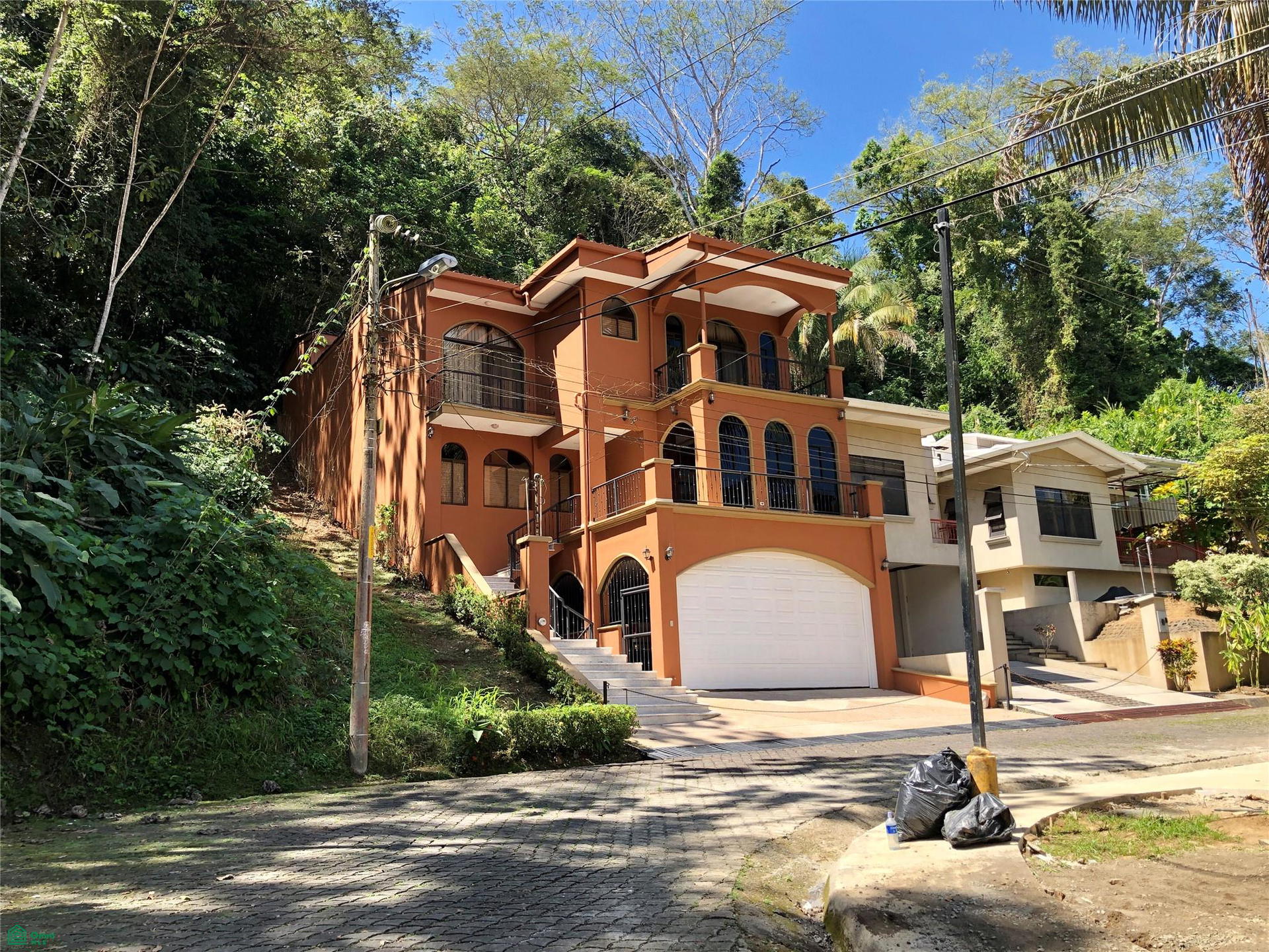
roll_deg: +1.8
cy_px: 476
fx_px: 1026
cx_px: 634
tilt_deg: +12.6
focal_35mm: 28
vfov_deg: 49.7
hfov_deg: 63.4
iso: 20
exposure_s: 1/533
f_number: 1.8
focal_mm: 3.99
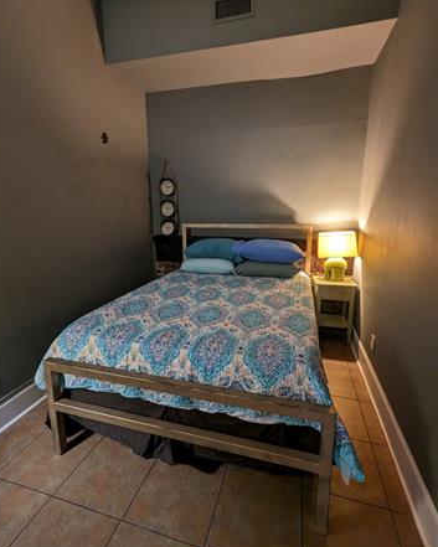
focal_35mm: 17
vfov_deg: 89.5
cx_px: 215
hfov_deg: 77.0
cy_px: 257
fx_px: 275
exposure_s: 1/23.8
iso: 653
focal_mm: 2.35
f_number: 2.2
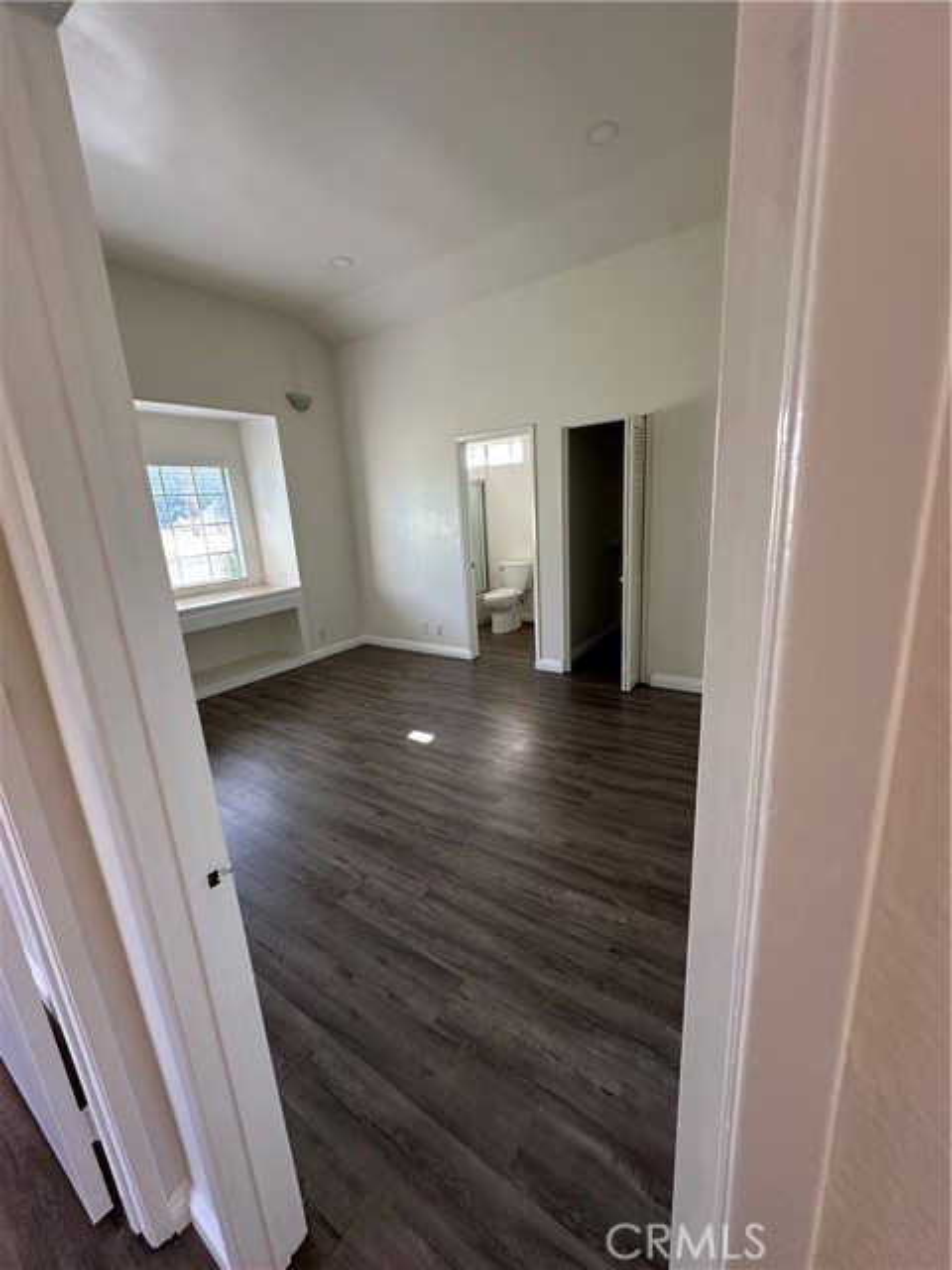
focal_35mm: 14
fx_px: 513
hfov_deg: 85.7
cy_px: 635
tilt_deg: -13.4
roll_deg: +2.2
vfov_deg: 102.1
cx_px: 476
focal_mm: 2.22
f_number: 2.2
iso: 160
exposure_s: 1/99
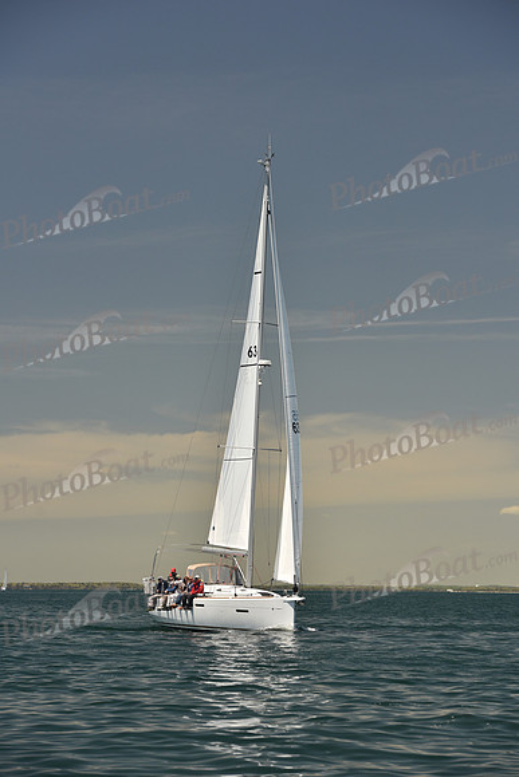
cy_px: 388
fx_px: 2269
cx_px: 260
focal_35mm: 105
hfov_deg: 13.0
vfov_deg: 19.5
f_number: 5.6
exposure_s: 1/800
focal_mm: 105
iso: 250
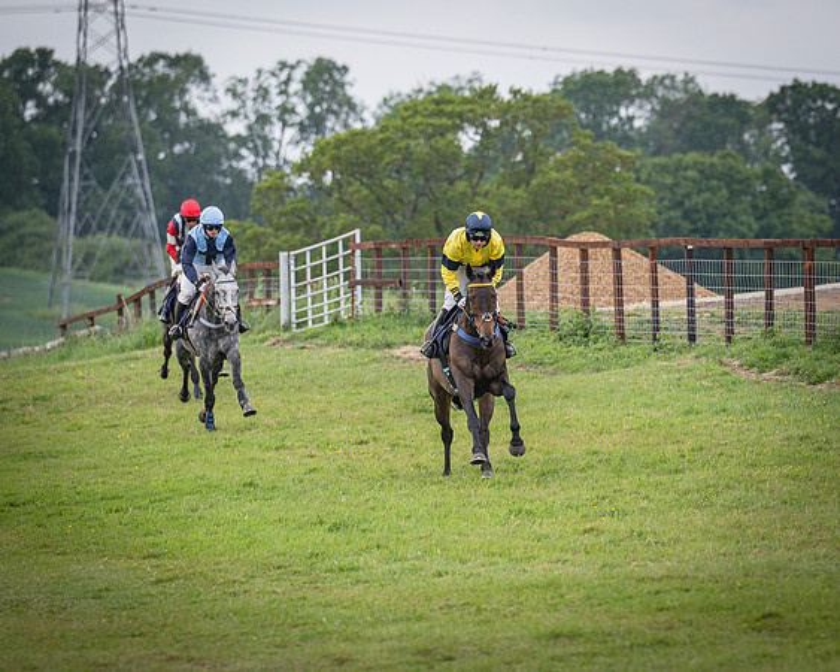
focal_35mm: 338
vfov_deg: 4.6
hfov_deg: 5.7
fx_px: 8400
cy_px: 336
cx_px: 504
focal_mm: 200
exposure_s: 1/1600
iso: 400
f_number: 4
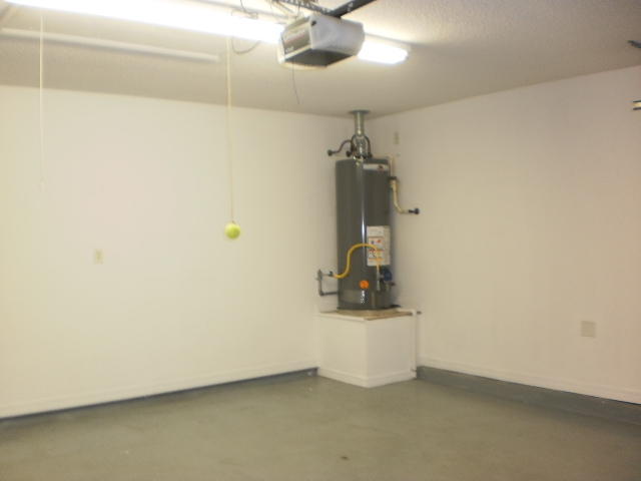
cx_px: 320
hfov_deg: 51.4
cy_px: 240
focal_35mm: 36
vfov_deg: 39.7
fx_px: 667
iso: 125
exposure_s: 1/30
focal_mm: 6.3
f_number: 3.1
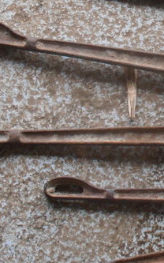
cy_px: -8
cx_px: 259
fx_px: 1002
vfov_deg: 14.7
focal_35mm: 140
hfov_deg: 9.1
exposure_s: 1/40
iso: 100
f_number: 4.2
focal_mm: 7.87
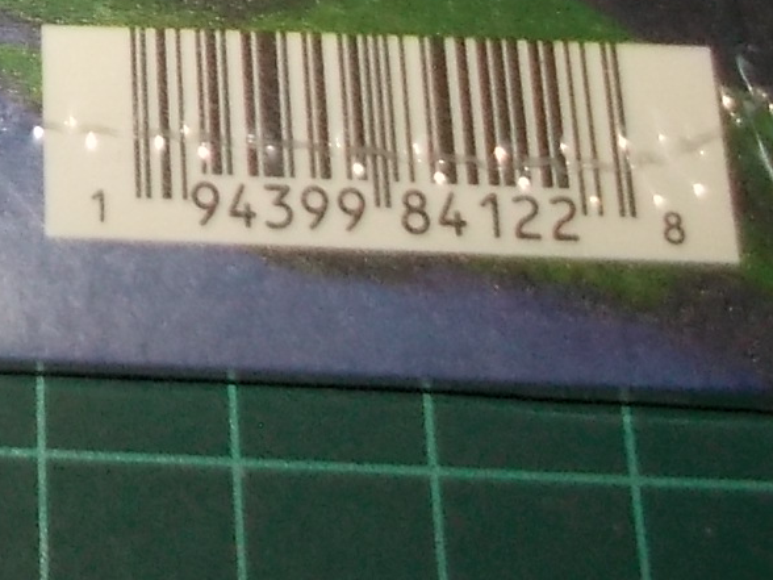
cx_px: -340
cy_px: -520
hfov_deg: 16.2
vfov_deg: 12.0
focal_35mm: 112
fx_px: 2501
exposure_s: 1/30
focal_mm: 4.1
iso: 200
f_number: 3.3
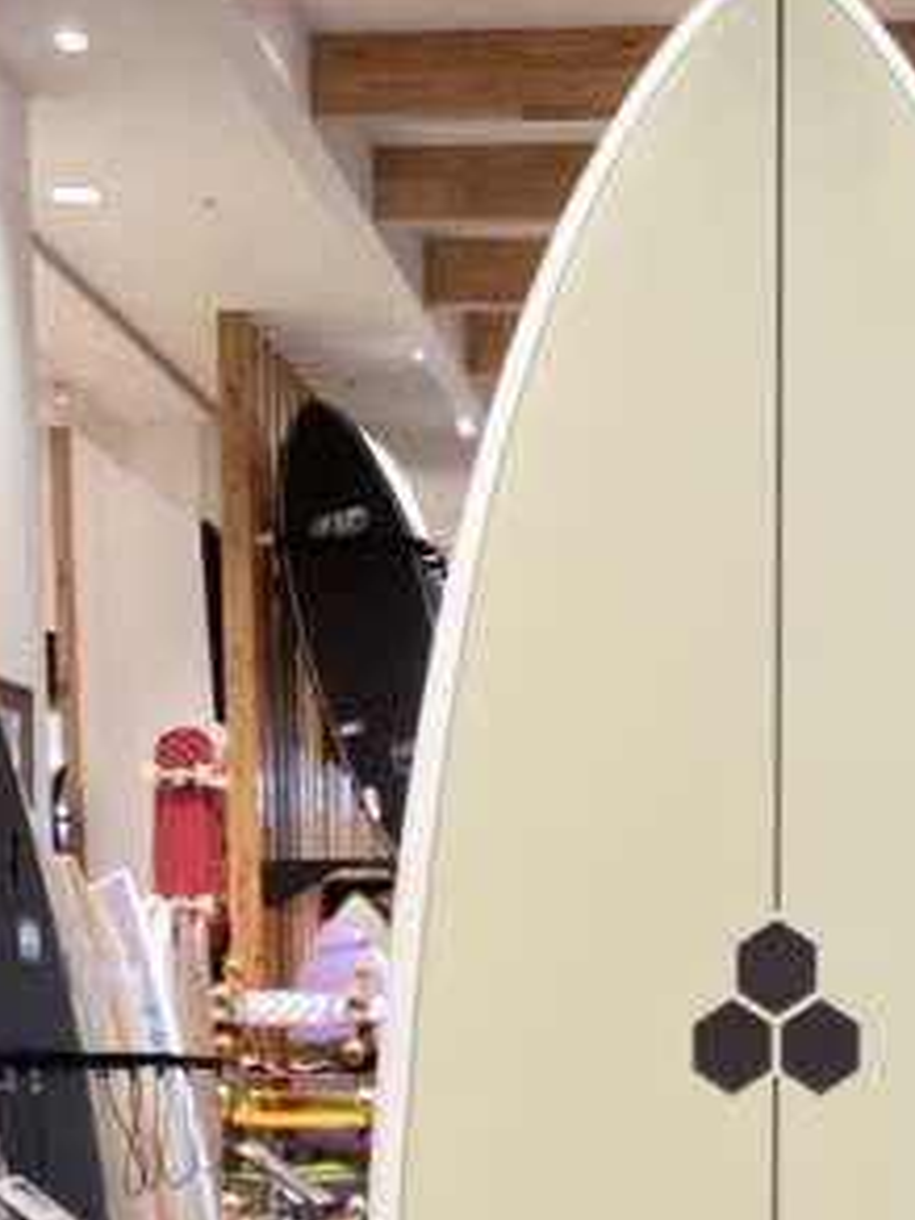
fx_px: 2996
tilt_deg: -8.6
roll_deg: -2.0
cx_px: 673
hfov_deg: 17.3
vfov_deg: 21.3
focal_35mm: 85
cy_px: 1496
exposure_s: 1/60
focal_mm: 3.3
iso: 160
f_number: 2.4
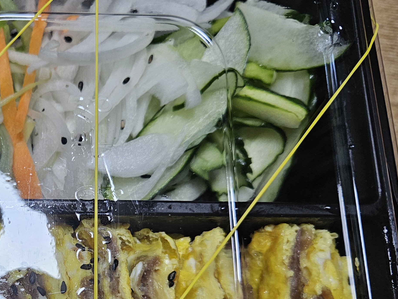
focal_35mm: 50
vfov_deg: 28.3
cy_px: 254
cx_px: 56
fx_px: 575
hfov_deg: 36.3
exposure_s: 1/120
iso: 125
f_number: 1.8
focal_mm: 5.4
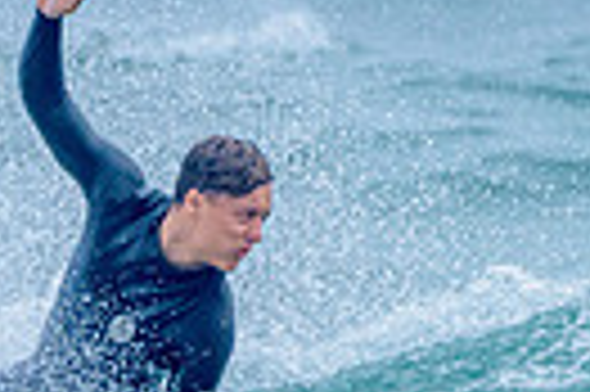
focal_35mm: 2778
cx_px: -100
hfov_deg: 0.7
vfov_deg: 0.5
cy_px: 540
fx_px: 45471
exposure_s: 1/2000
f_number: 5.6
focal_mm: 500
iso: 800
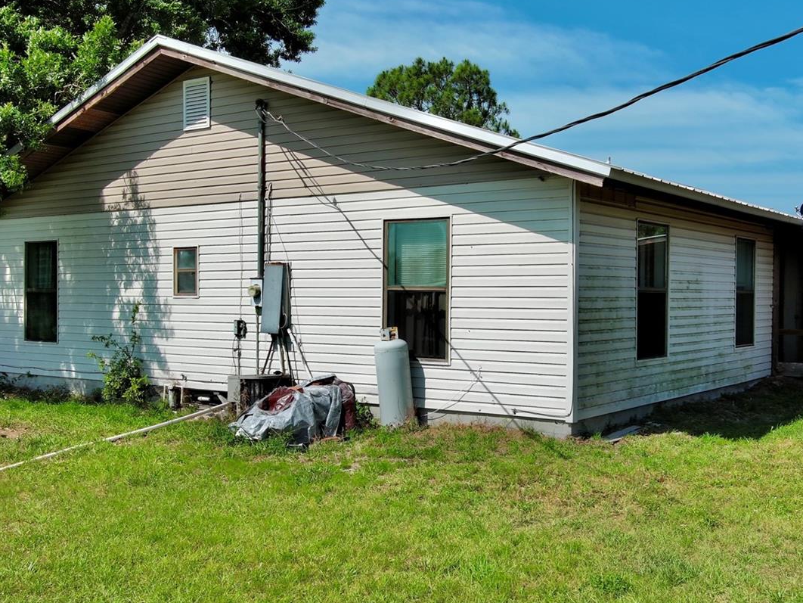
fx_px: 975
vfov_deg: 34.4
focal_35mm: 42
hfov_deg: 44.7
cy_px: 309
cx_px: 458
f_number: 9
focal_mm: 10.57
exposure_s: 1/320
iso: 100
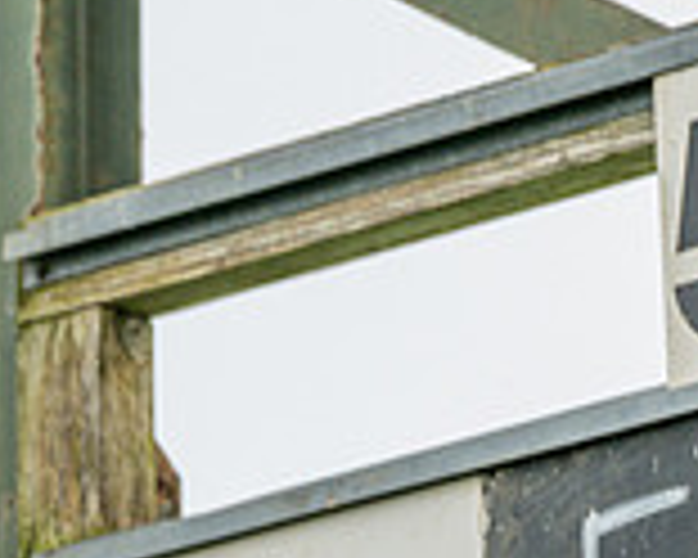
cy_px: 860
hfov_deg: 2.8
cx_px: 649
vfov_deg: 2.3
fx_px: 14130
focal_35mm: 684
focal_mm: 150
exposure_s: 1/320
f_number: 5
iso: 400
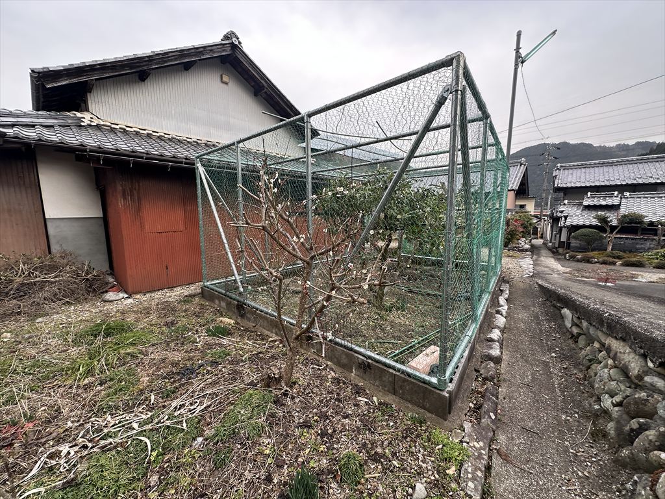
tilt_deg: -6.5
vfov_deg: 85.7
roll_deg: +0.1
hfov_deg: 102.1
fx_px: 269
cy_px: 250
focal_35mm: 14
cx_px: 332
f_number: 2.2
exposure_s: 1/146
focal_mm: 2.22
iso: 40
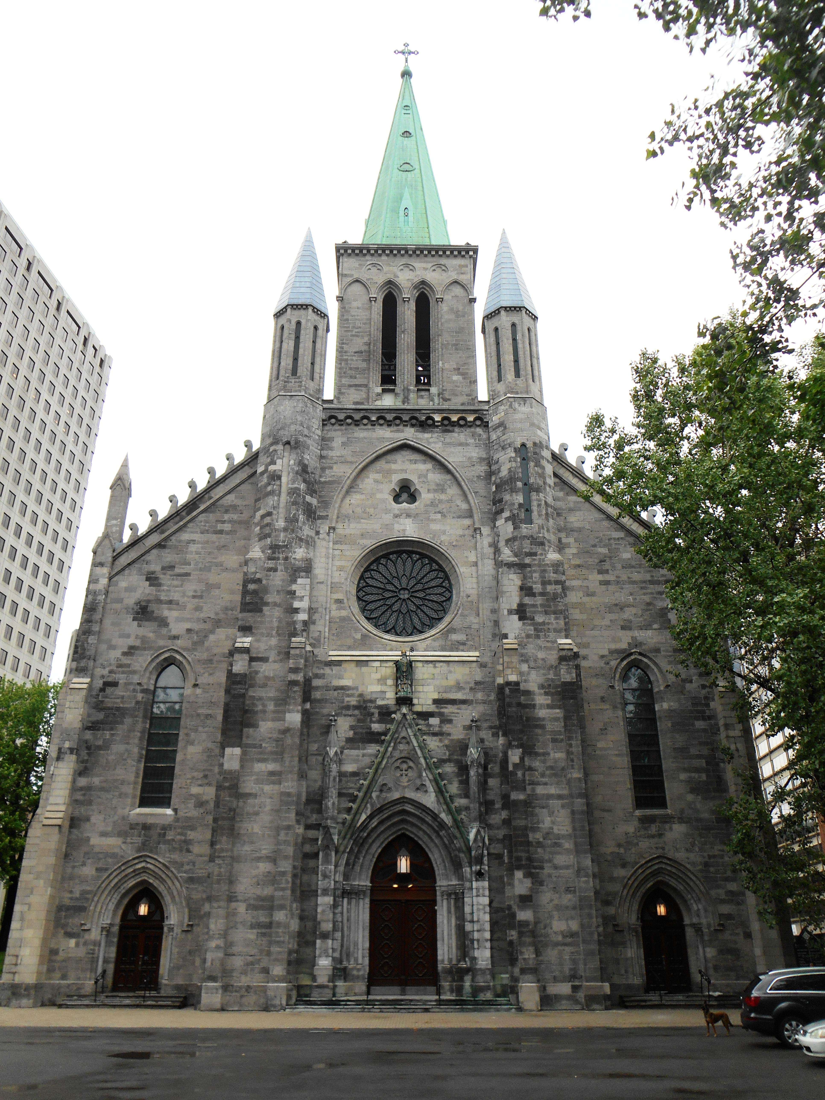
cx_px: 412
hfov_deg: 53.1
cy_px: 550
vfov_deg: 67.3
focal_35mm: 26
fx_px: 826
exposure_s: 1/125
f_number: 3.4
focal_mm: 4.7
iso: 80
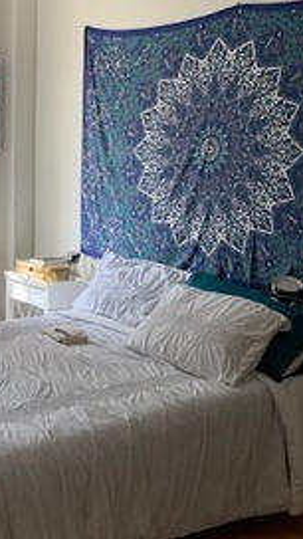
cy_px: 242
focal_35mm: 52
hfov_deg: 21.4
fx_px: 743
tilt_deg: -7.0
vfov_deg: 39.8
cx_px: -62
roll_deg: -2.7
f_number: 1.8
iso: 200
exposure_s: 1/60
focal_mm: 4.25
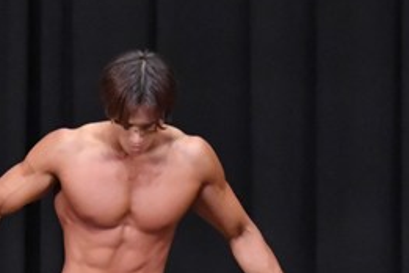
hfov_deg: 3.4
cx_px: 29
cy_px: 334
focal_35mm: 600
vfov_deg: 2.3
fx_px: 6816
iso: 8000
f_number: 5.6
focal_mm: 135
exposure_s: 1/400
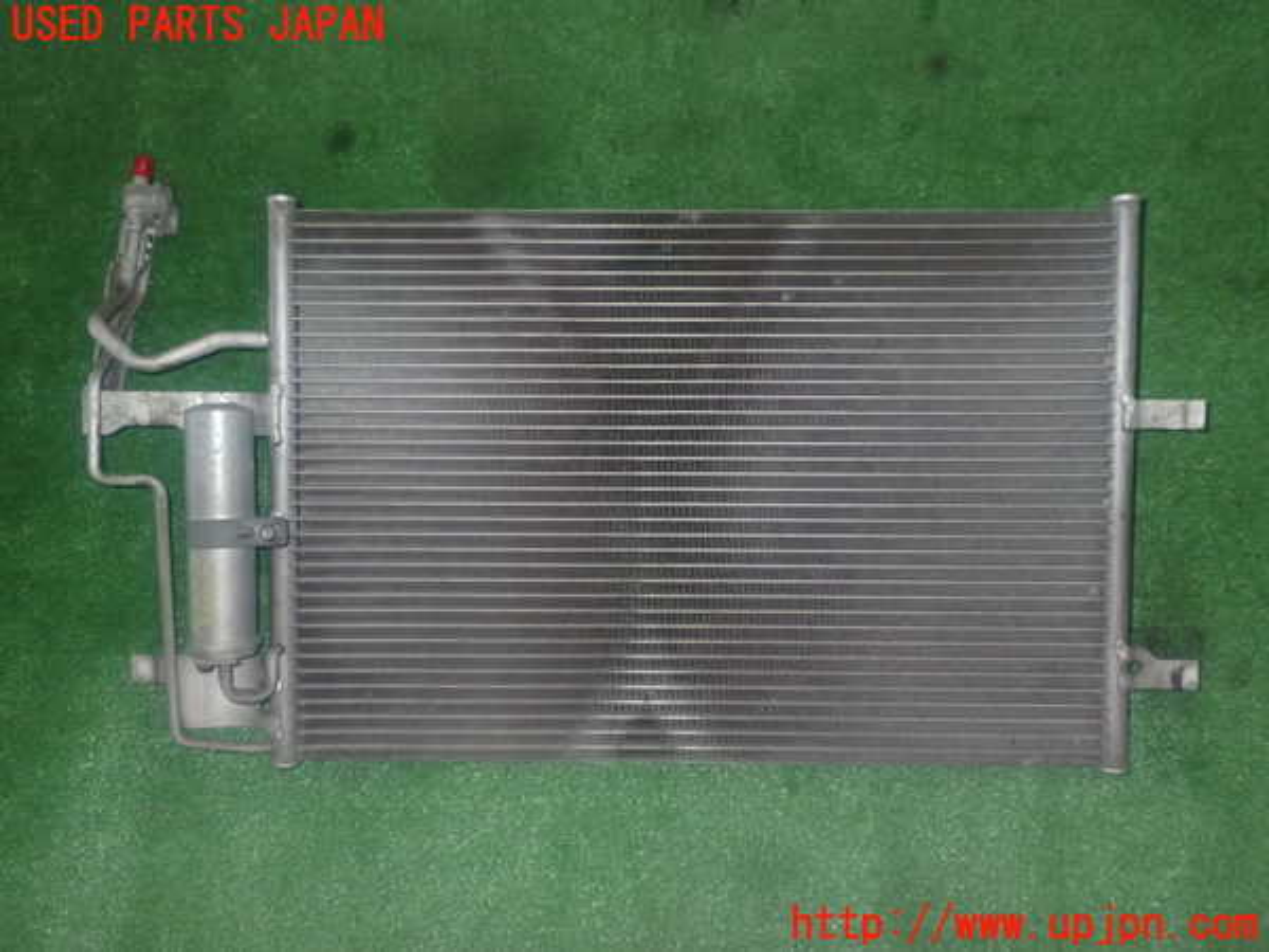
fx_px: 1320
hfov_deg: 51.4
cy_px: 476
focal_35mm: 36
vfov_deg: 39.7
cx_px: 634
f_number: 7.1
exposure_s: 1/40
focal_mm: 6.37
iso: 1250
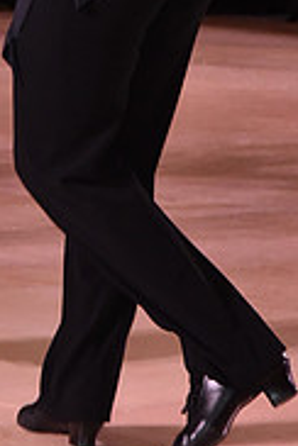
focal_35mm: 270
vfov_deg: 7.6
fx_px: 3352
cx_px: -62
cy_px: -119
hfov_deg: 5.1
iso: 2500
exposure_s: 1/320
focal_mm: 85
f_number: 6.3
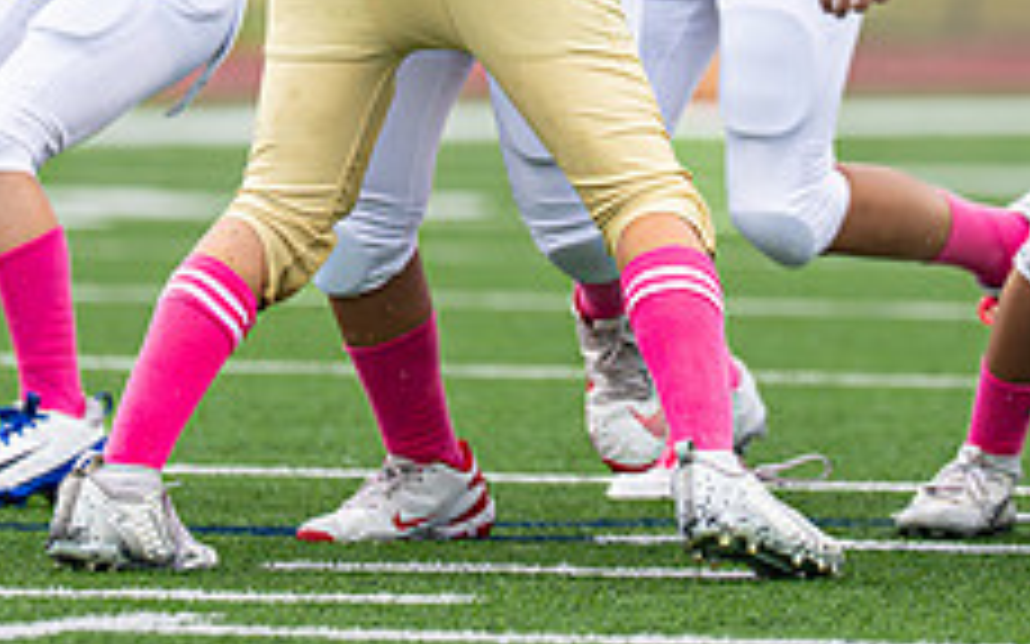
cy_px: -203
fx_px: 16894
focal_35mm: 602
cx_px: 610
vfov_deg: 2.2
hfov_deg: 3.5
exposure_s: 1/1000
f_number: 2.8
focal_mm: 178
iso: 400
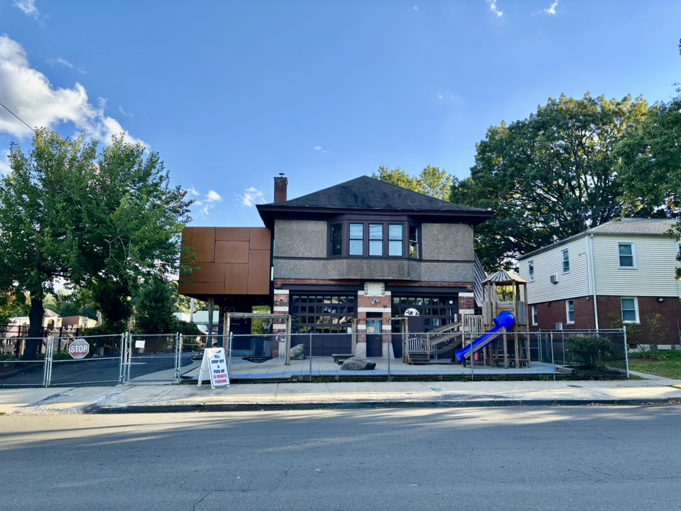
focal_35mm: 26
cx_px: 340
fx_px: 511
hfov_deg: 67.3
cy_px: 256
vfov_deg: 53.1
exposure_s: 1/1205
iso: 50
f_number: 1.6
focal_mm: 5.96
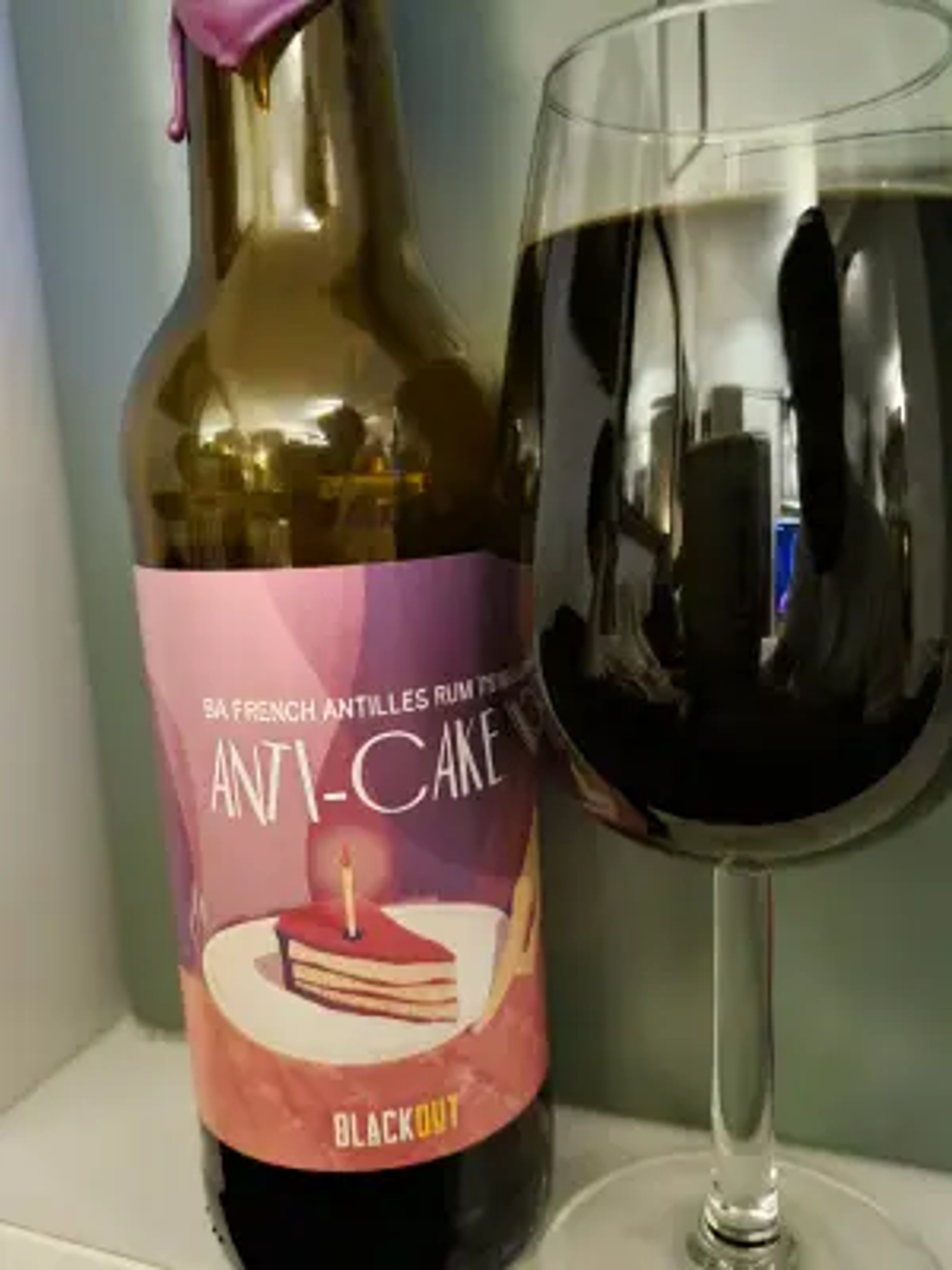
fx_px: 953
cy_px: 635
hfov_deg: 53.1
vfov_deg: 67.3
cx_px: 476
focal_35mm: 26
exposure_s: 1/11
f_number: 1.8
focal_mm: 5.4
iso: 1250
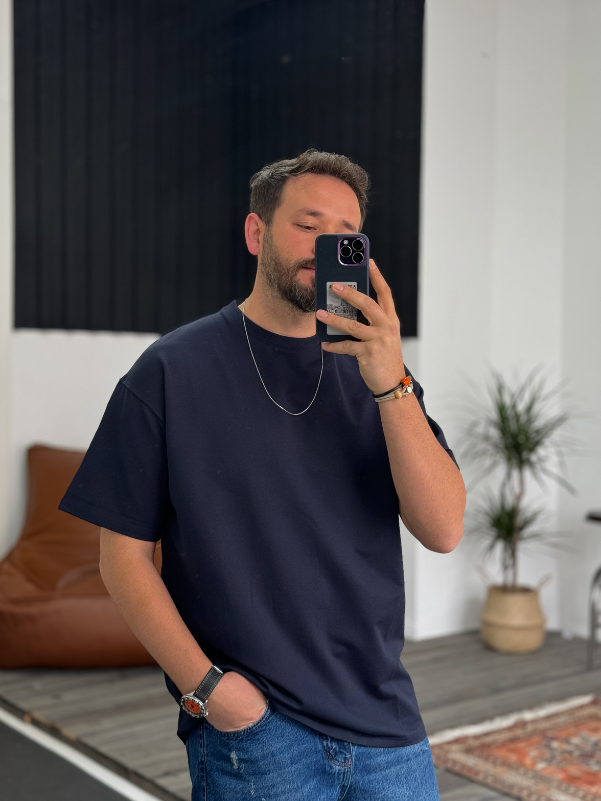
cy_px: 400
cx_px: 304
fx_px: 1134
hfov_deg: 29.7
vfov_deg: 38.9
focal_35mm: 49
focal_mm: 6.86
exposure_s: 1/60
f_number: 1.8
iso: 100
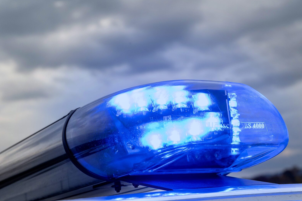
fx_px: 587
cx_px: 183
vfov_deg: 19.3
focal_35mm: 70
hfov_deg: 28.8
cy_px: 140
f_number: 5.6
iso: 500
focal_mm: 43
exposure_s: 1/640
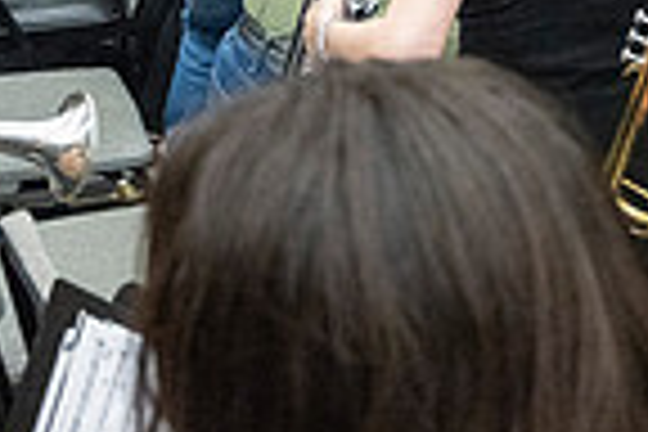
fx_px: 1746
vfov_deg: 13.0
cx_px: 333
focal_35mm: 97
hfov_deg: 21.0
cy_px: -290
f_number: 4
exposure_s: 1/500
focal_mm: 24
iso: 10000
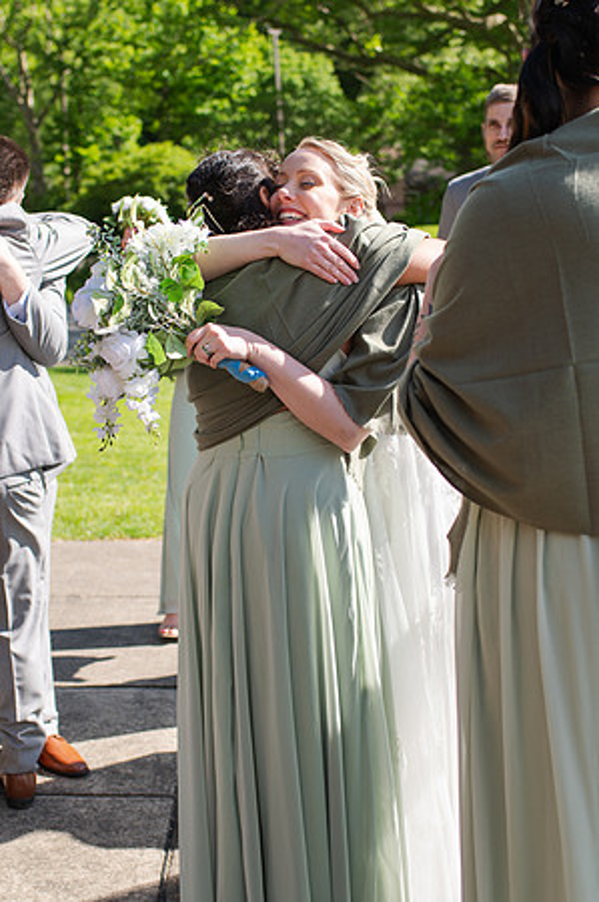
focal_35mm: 53
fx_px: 1315
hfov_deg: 25.6
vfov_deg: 37.8
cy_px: 451
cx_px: 248
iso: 125
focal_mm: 35
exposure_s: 1/1250
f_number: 3.2
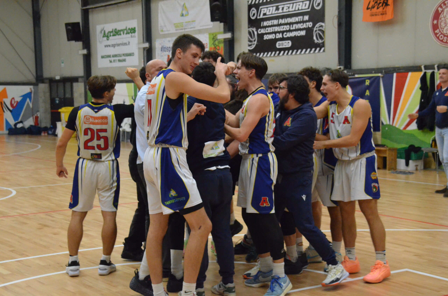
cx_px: 224
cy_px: 148
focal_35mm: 60
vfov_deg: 22.5
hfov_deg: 33.5
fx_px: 745
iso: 6400
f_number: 7.1
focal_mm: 40
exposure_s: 1/320
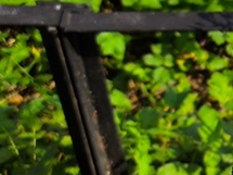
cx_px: 403
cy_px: 34
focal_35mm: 186
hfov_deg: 10.1
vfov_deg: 8.0
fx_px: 1251
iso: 50
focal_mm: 4.71
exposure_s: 1/1474
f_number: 1.7
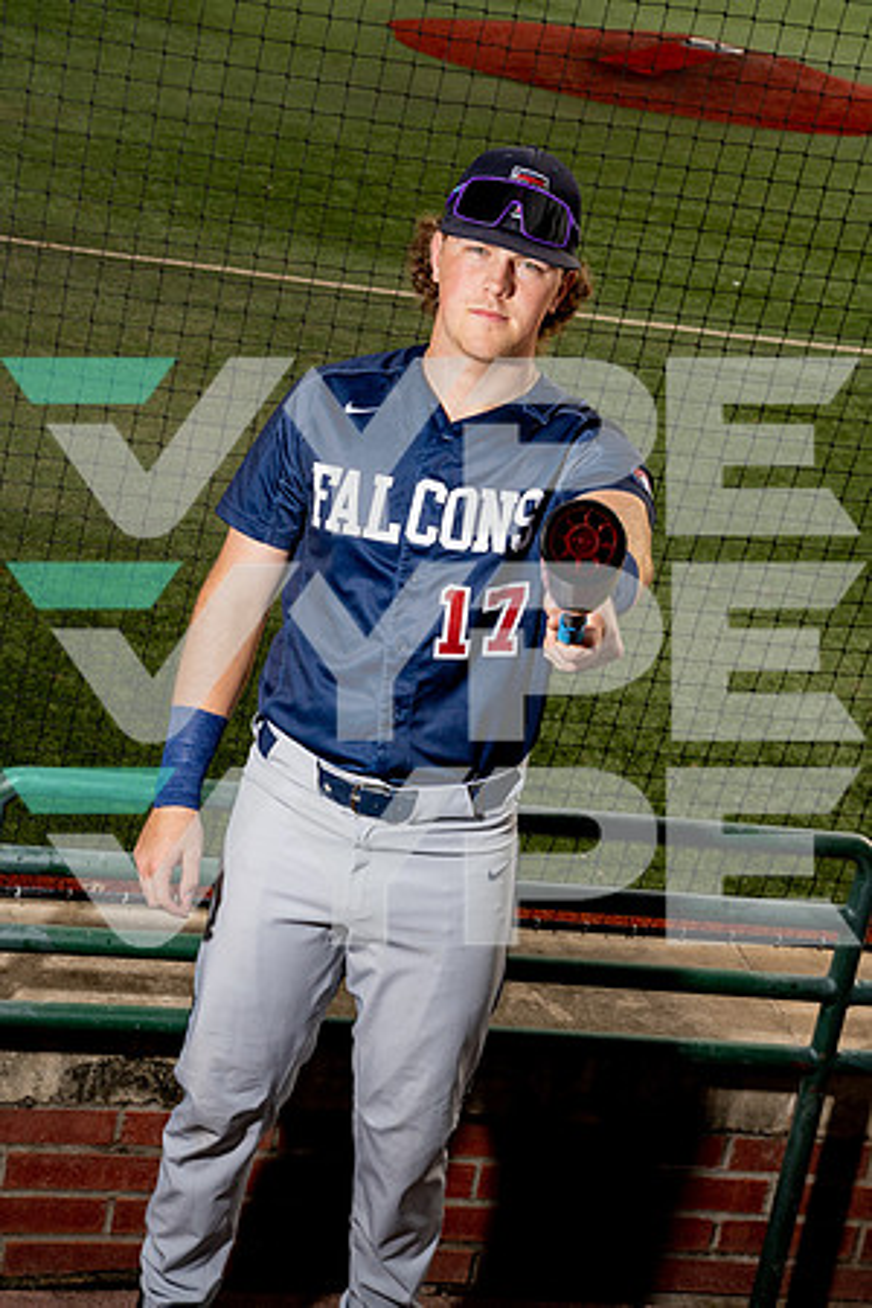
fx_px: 2543
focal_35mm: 70
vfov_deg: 28.8
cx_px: 436
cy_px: 654
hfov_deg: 19.5
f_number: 13
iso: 400
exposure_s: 1/250
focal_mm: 70
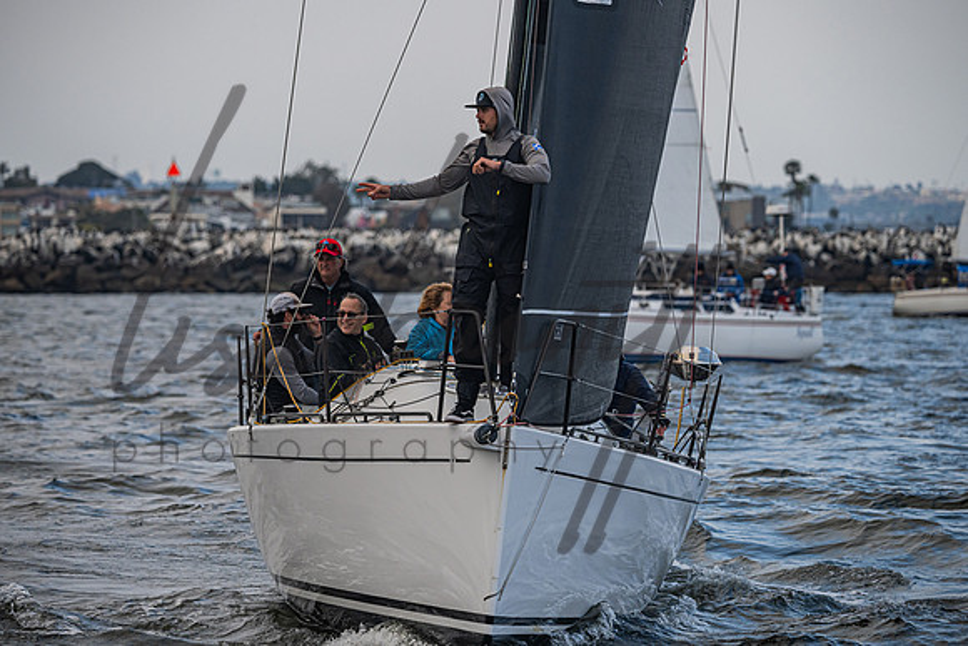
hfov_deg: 8.7
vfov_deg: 5.8
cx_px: 484
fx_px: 6338
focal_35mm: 236
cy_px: 295
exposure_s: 1/2000
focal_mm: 210
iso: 400
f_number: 5.6
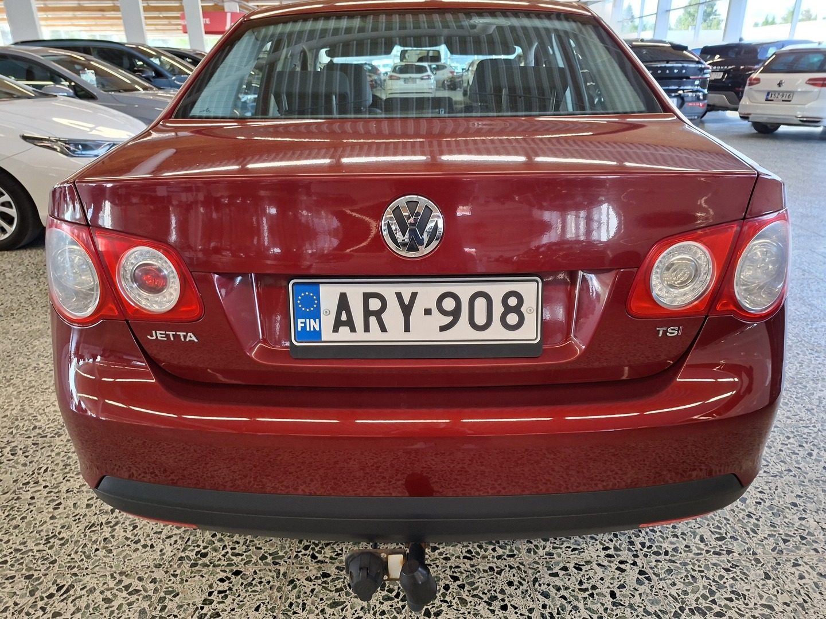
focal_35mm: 23
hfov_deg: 73.9
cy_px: 310
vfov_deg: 58.9
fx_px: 549
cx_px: 413
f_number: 1.8
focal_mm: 5.54
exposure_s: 1/100
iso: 160
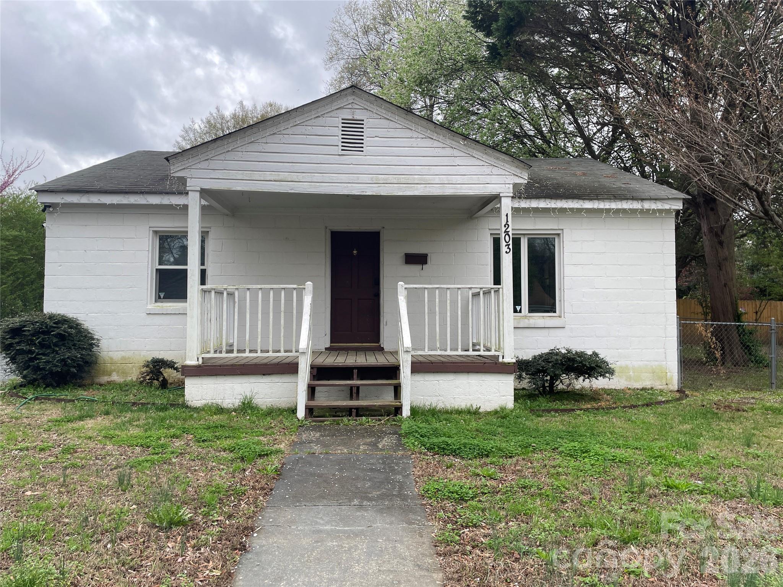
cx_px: 392
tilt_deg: +2.3
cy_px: 294
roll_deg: +0.2
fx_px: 588
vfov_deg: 53.1
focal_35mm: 26
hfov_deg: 67.3
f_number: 1.6
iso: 32
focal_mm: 4.2
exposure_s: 1/304
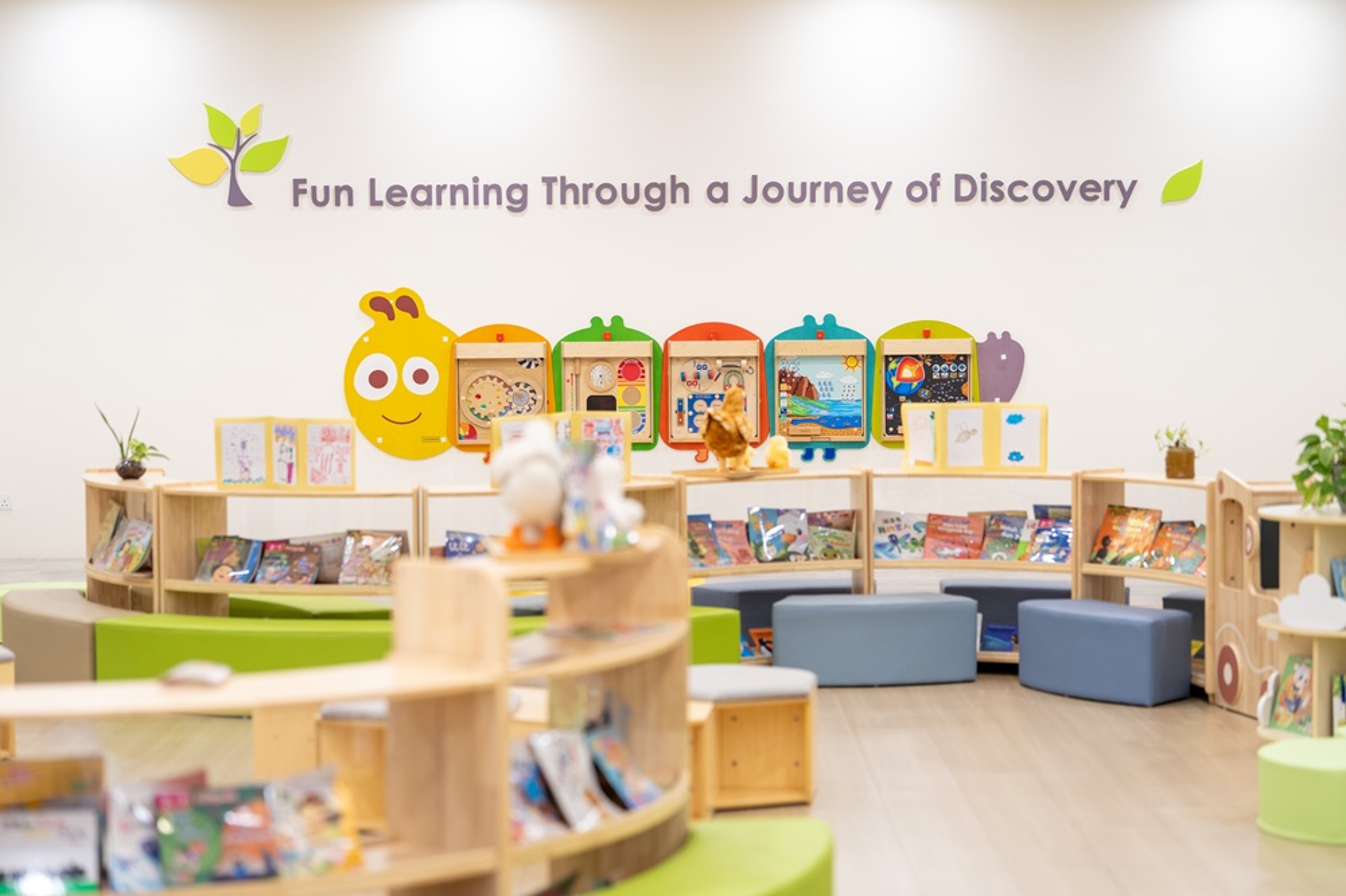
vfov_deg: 16.8
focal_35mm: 81
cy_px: 448
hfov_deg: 25.1
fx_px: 3027
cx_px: 673
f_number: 2.2
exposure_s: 1/160
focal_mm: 81
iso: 400
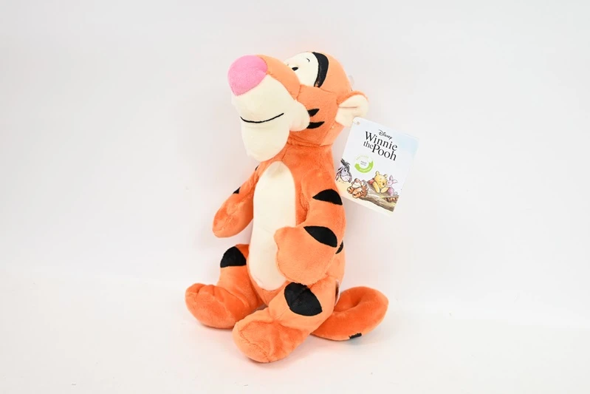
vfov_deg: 36.2
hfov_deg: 52.2
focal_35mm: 37
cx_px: 295
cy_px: 197
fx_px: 602
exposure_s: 1/160
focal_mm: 24.5
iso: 400
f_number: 4.2
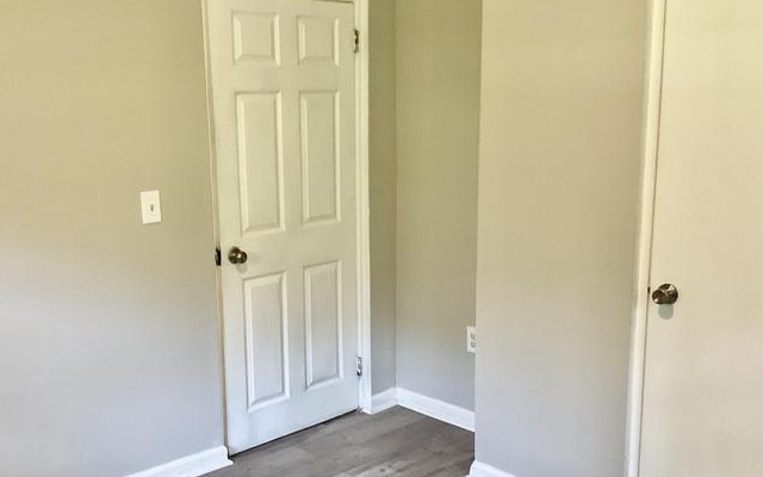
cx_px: 320
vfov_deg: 31.2
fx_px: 853
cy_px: 280
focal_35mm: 41
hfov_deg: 48.0
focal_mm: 3
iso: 125
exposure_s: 1/60
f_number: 1.8
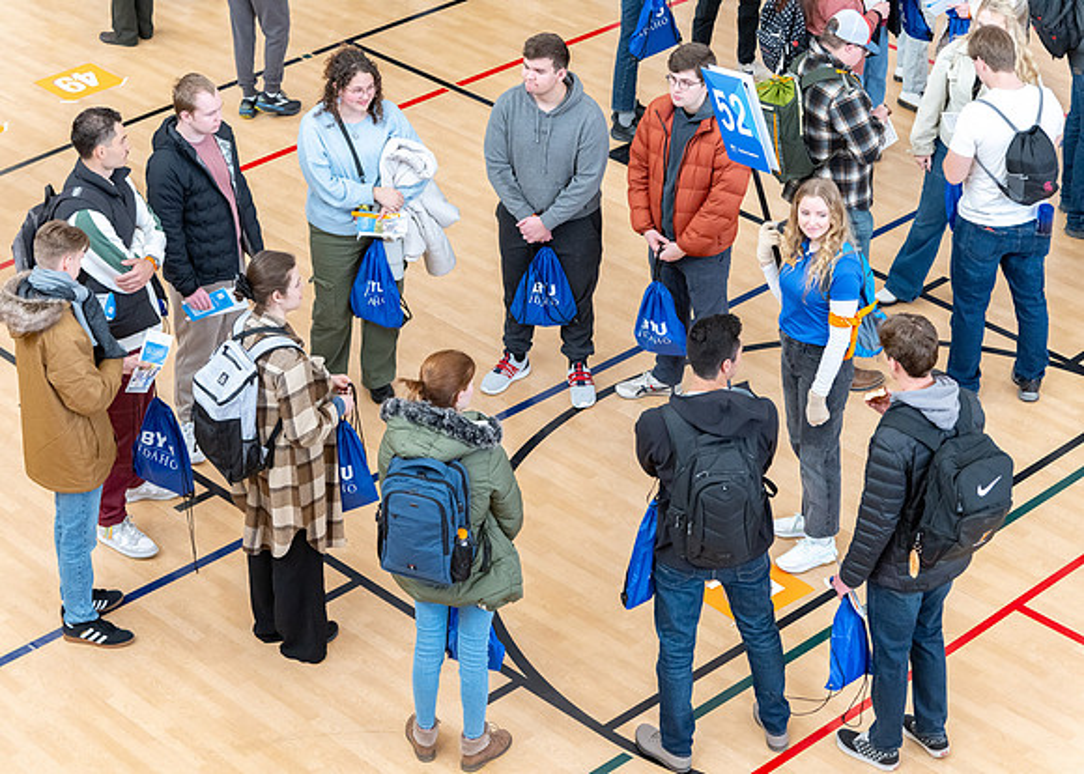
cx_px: 489
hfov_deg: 23.7
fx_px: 2577
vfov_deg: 17.1
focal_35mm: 84
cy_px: 397
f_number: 4.5
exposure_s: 1/250
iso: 1250
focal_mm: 78
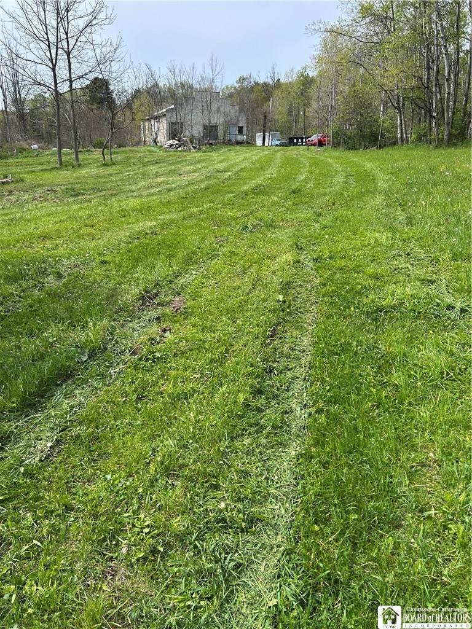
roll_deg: -1.7
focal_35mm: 26
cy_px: 314
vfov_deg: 67.3
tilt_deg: -20.2
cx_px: 236
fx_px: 473
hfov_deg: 53.1
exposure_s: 1/1779
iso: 50
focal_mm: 5.7
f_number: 1.5
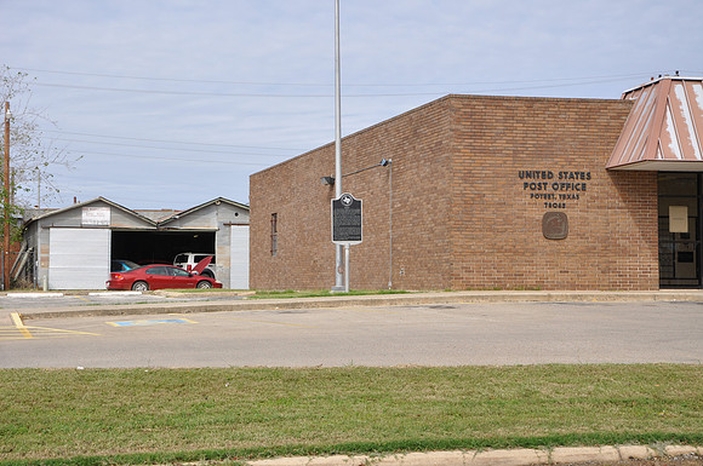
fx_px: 1316
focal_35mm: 68
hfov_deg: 29.9
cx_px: 352
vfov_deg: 20.1
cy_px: 233
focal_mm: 45
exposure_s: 1/320
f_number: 9
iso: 200
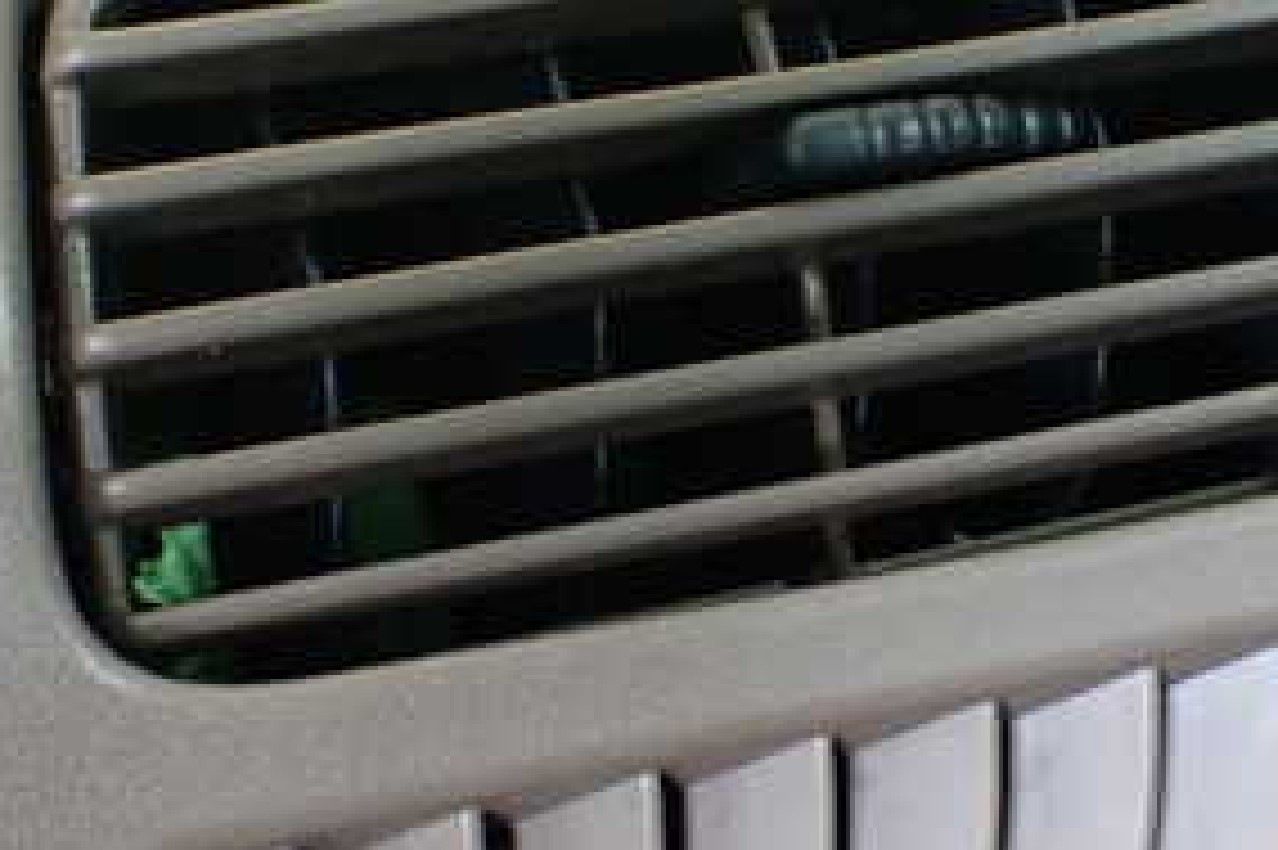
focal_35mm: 66
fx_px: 2342
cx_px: 792
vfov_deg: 20.6
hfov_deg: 30.4
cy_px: 508
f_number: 2.3
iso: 800
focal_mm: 5.4
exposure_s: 1/40
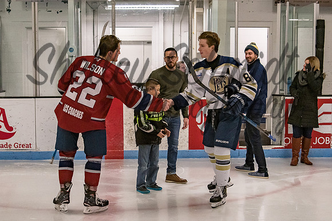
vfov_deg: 23.2
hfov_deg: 34.3
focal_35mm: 58
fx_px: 538
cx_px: 161
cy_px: 108
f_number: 4.5
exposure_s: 1/320
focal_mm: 32
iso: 1000
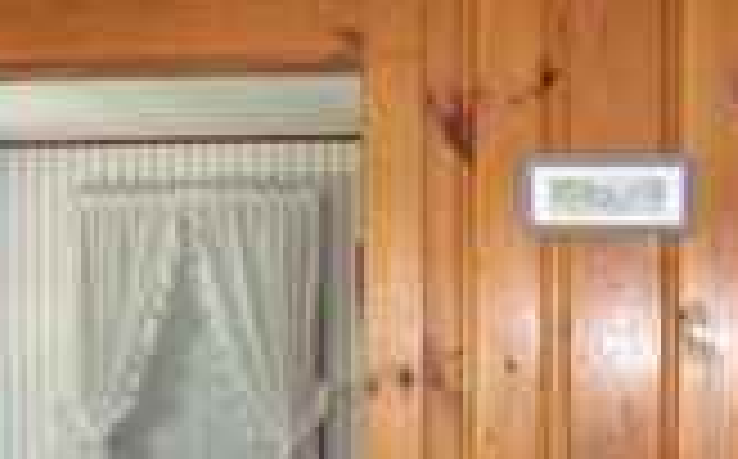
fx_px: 1627
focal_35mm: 81
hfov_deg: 25.2
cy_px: 508
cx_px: 572
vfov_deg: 15.6
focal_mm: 5.7
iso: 200
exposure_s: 1/6.6
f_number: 2.9
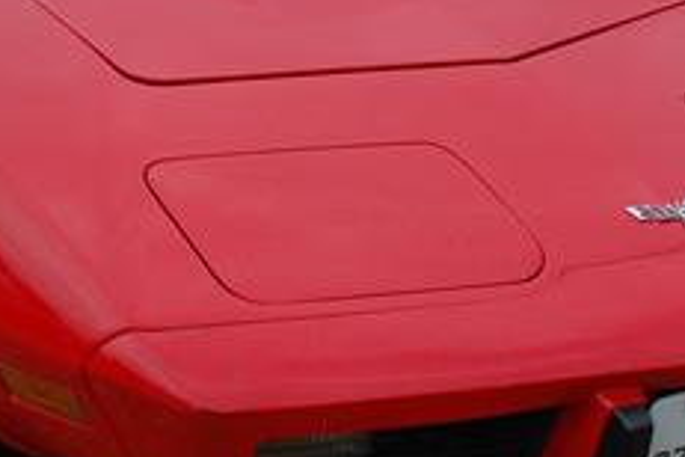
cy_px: 110
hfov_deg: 16.1
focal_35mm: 127
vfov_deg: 10.8
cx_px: 141
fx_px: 2408
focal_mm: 27
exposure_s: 1/250
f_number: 8
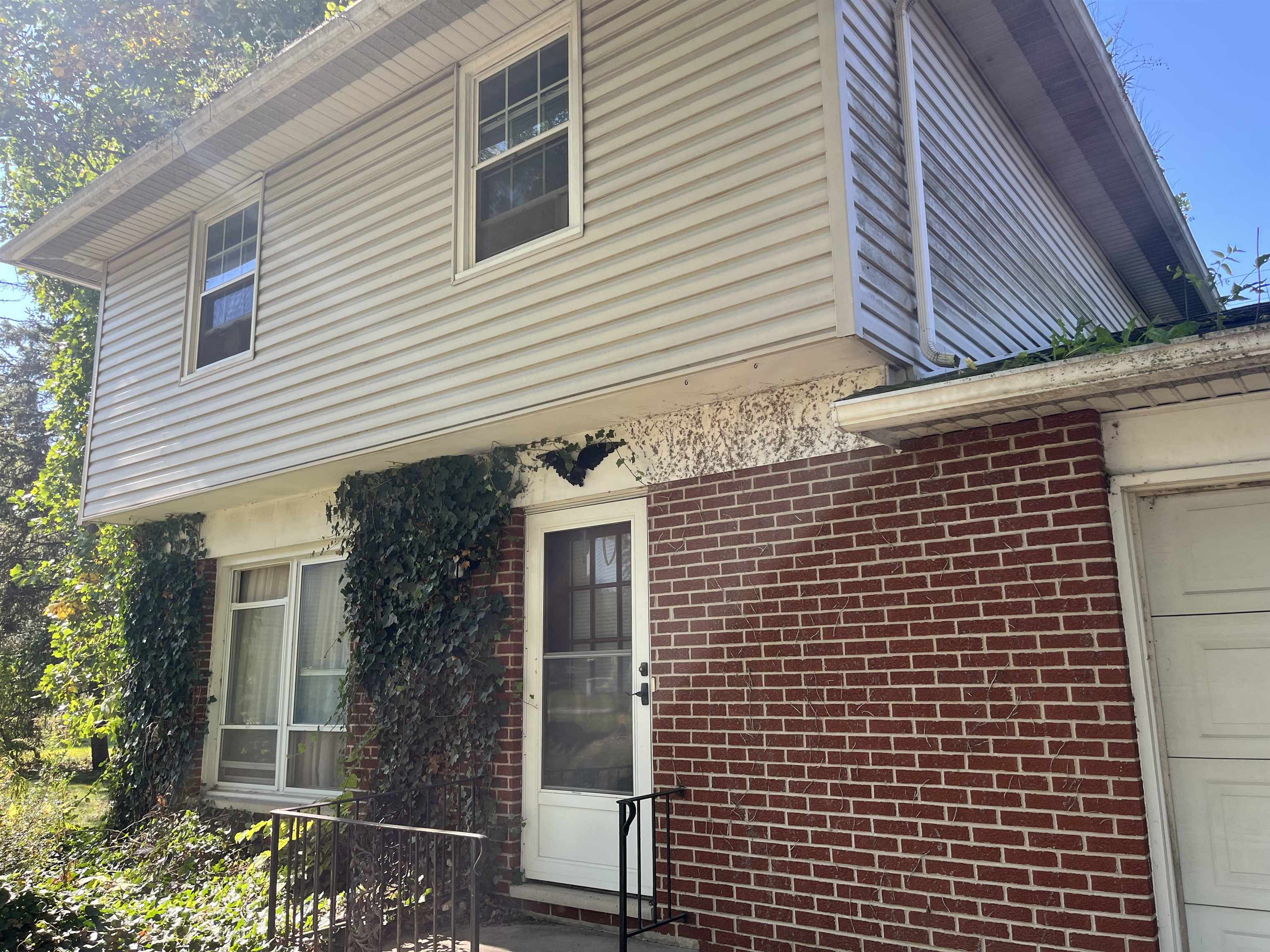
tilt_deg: +11.7
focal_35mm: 26
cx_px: 635
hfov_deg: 67.3
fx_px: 954
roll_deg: +1.5
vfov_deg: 53.1
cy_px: 476
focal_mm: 5.1
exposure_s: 1/542
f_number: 1.6
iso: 50
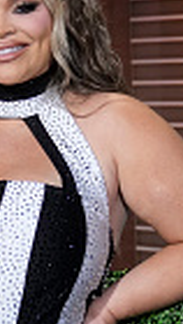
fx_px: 1145
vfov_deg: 16.0
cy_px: 266
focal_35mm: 133
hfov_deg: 9.1
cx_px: 16
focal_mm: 30
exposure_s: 1/160
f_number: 2.8
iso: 2000
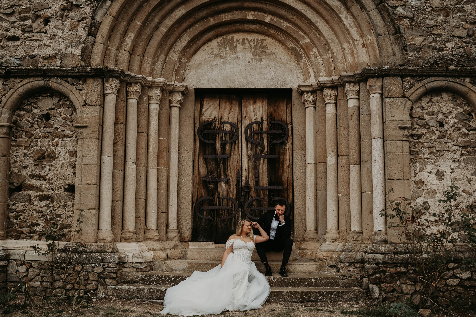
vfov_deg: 37.9
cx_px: 238
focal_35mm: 35
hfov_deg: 54.4
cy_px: 158
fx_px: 463
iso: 200
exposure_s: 1/1000
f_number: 2.2
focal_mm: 35
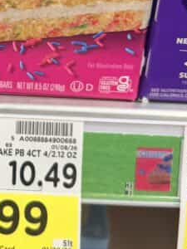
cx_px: -27
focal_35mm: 82
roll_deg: -2.1
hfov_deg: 17.3
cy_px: 18
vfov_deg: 23.1
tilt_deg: -27.9
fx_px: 591
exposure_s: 1/63
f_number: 1.78
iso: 200
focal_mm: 6.76
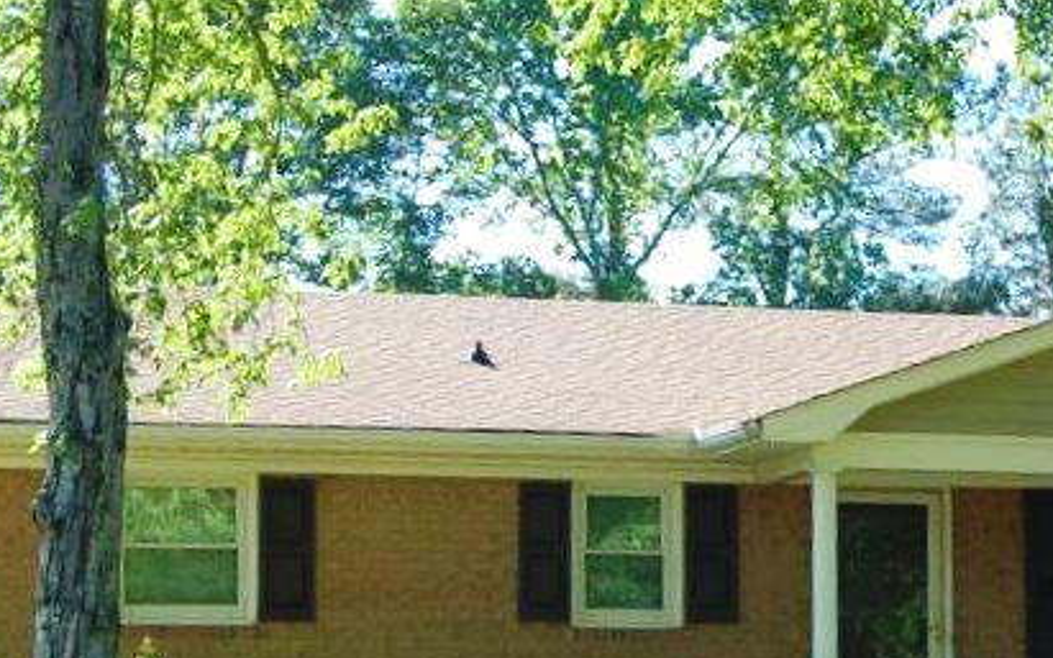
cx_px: 963
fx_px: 3104
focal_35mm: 108
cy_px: 370
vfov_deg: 12.1
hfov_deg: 18.9
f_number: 7.1
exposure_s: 1/200
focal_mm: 31
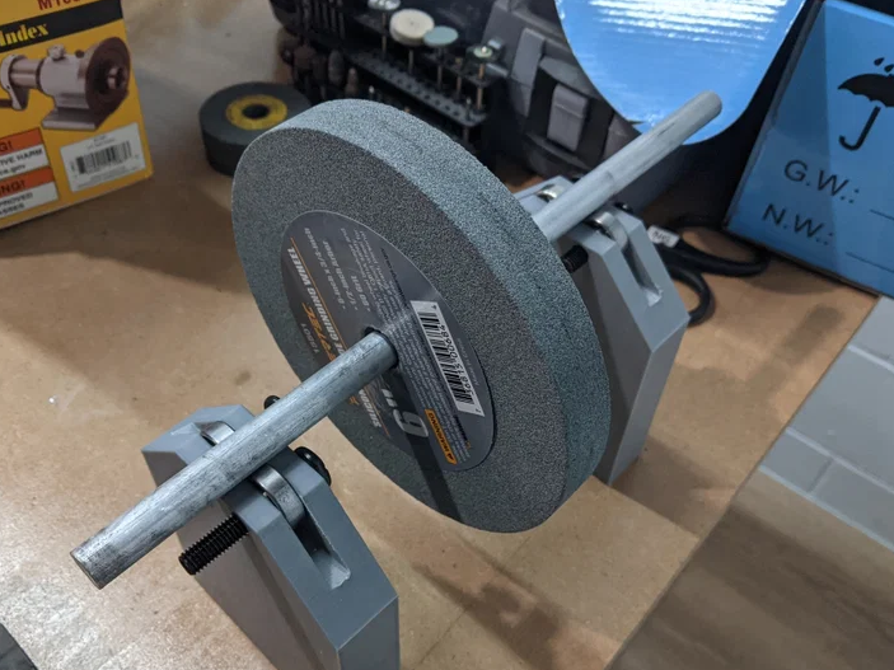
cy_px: 374
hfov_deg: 56.8
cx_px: 410
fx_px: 826
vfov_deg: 44.1
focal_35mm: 32
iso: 253
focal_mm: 4.44
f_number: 1.8
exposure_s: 1/120
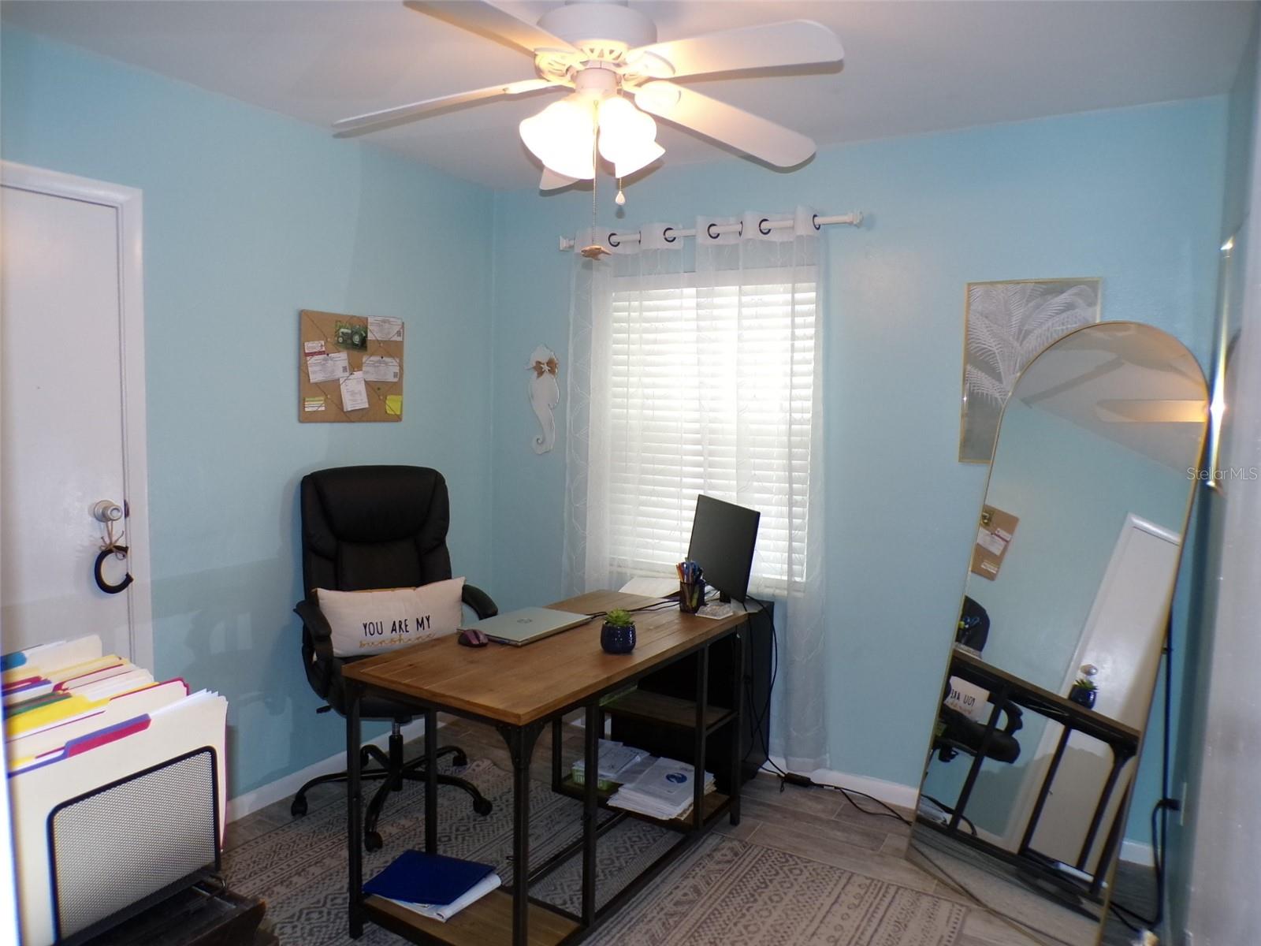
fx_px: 874
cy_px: 473
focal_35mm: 24
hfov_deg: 71.6
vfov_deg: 56.8
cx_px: 630
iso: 200
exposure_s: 1/34
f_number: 3
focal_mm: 4.3
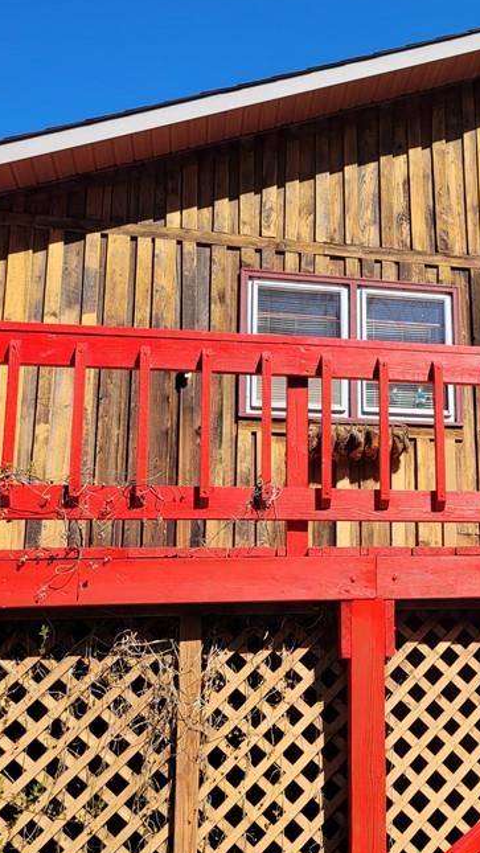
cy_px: 447
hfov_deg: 25.3
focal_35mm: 45
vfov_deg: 45.5
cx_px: 475
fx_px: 1018
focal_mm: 5.4
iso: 40
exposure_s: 1/1650
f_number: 1.8
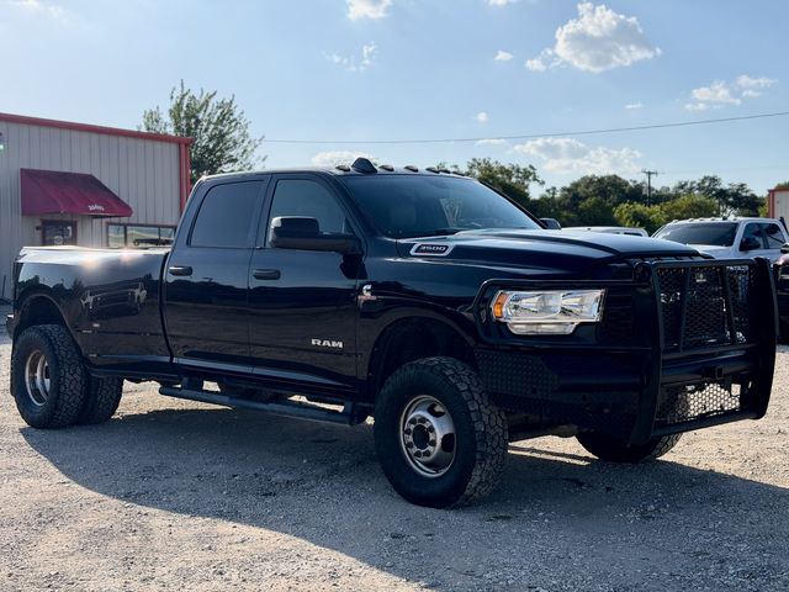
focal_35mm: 48
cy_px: 296
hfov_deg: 39.7
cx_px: 394
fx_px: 1094
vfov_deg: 30.3
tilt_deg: -0.5
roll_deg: +0.9
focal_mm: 6.76
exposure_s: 1/7143
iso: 80
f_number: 1.78
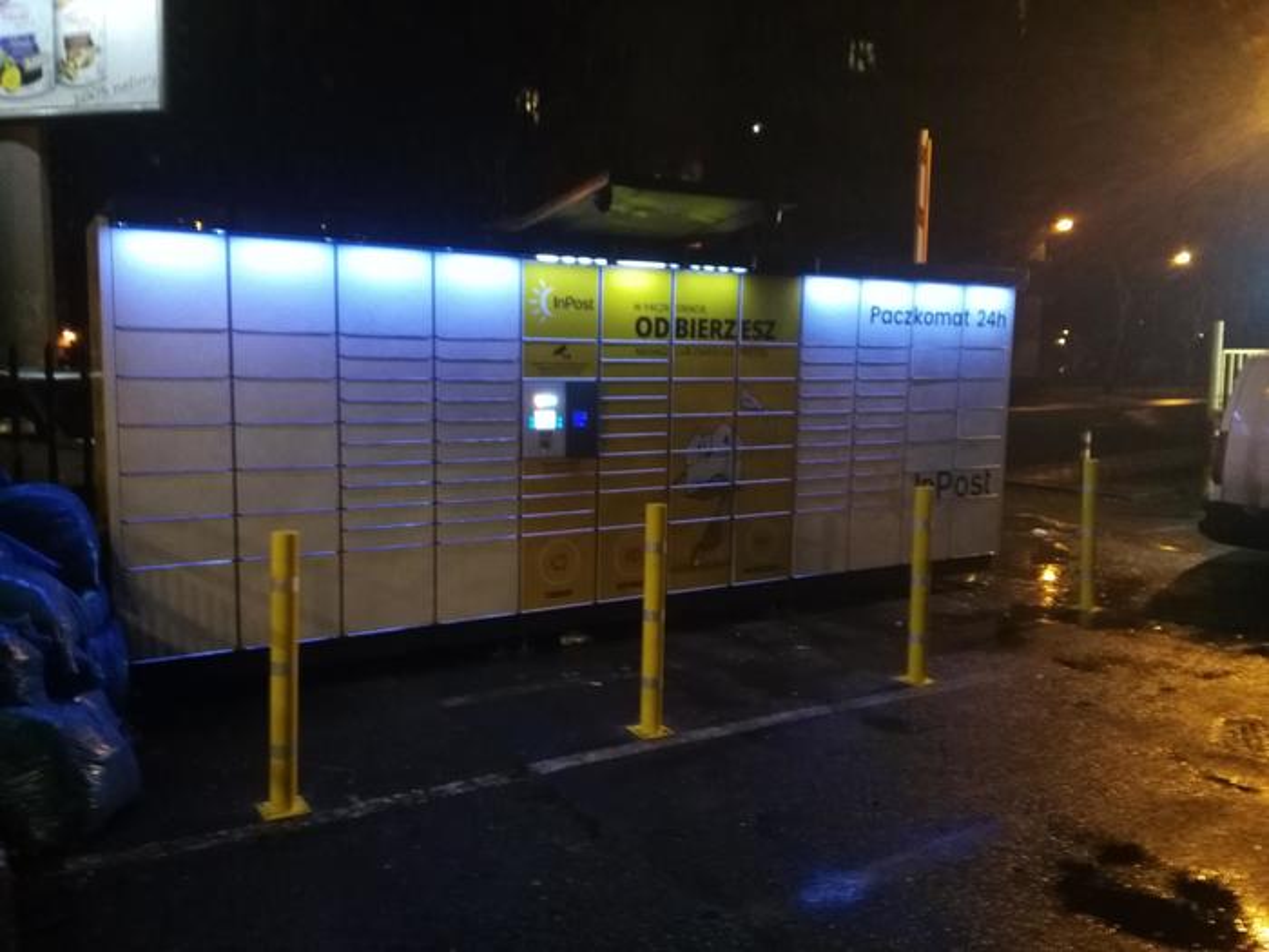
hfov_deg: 63.4
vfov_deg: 49.7
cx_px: 634
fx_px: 1026
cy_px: 476
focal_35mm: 28
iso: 1459
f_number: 2
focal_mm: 2.96
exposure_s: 1/15
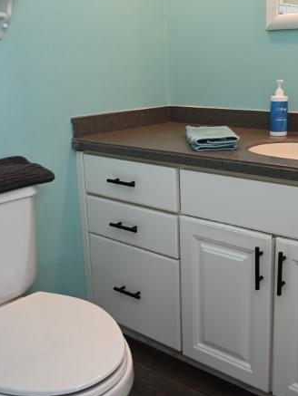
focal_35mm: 38
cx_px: 214
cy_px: 159
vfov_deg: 48.7
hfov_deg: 37.0
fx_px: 436
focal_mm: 12
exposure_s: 1/60
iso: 360
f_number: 4
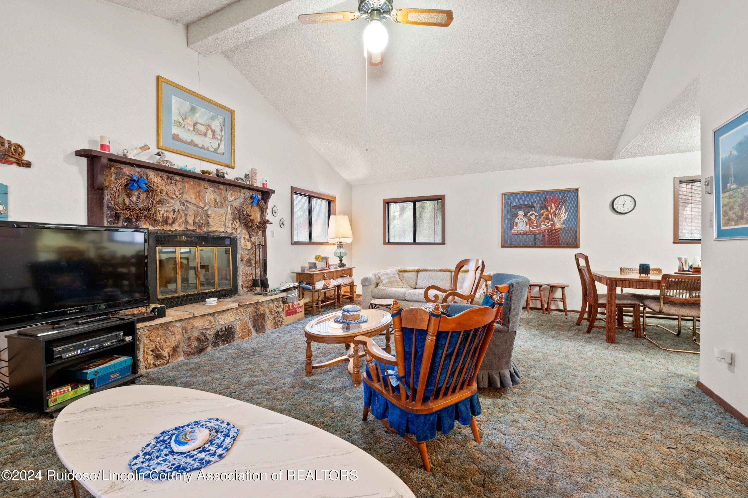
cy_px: 249
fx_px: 291
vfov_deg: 81.1
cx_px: 374
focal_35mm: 14
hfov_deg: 104.3
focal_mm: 14
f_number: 9
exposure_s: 1.6
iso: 400
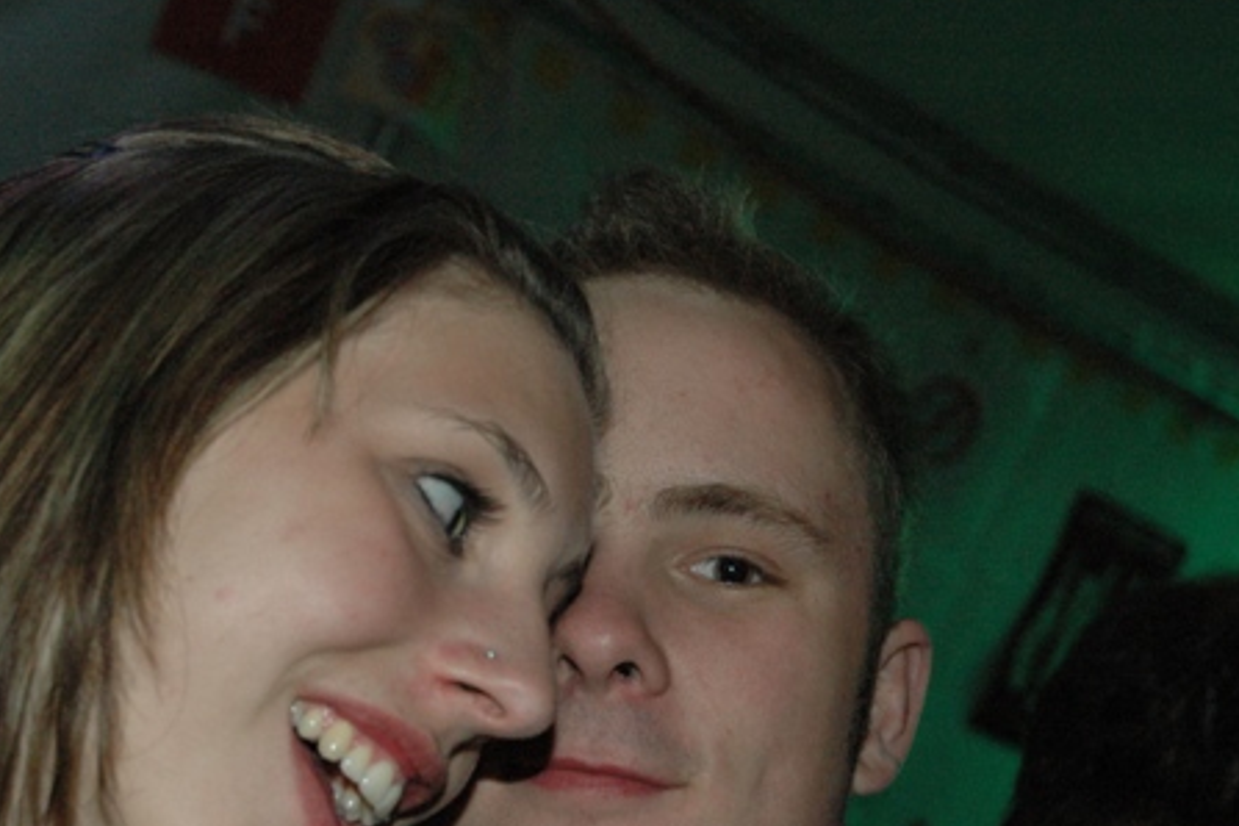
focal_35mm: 73
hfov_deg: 27.6
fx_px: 2512
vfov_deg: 18.6
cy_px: 549
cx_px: 468
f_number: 4.5
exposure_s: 1/60
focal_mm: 34
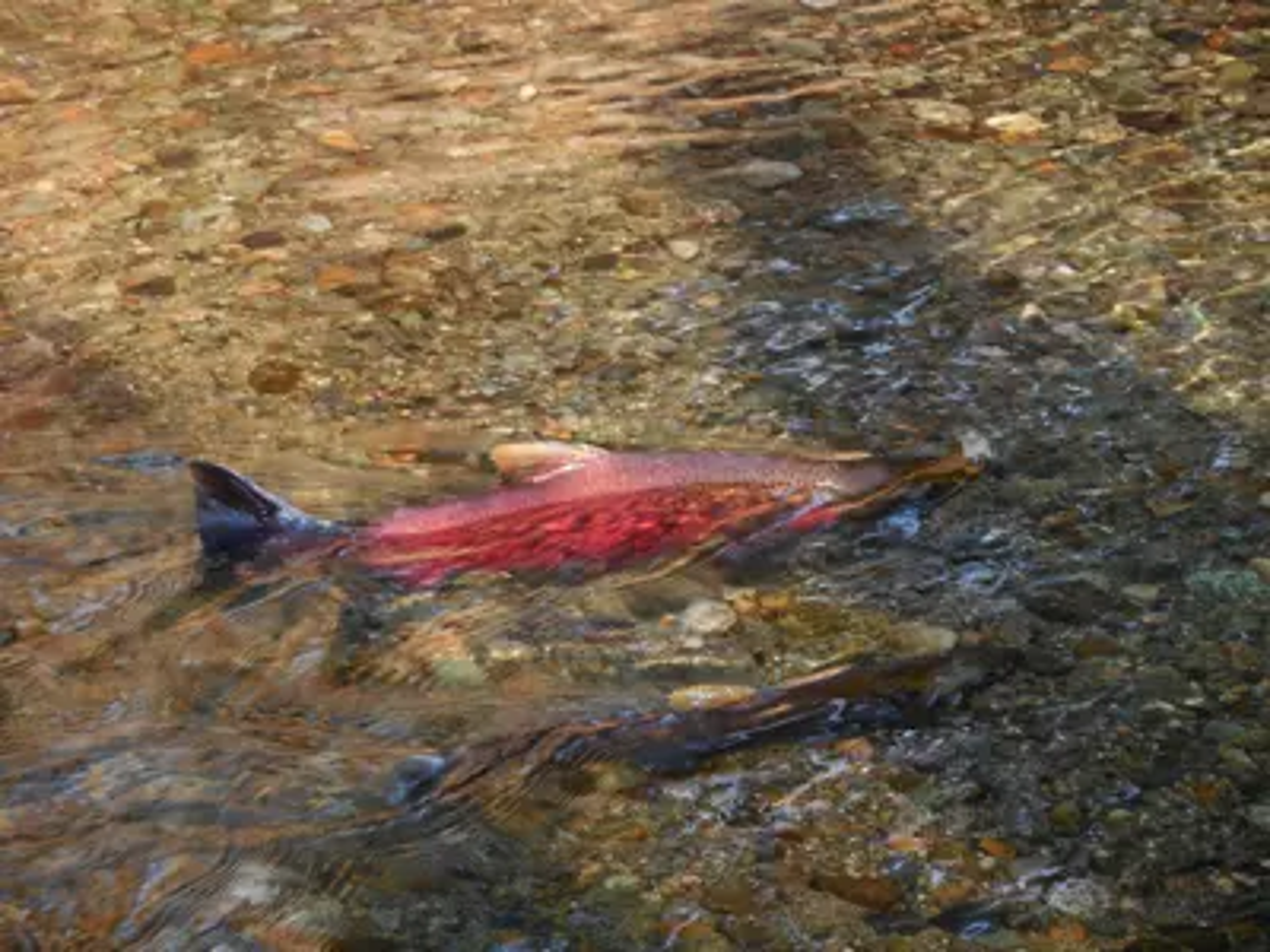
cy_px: 476
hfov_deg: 8.9
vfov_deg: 6.7
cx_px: 635
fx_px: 8181
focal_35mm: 223
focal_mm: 39.8
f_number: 5.8
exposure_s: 1/60
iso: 360
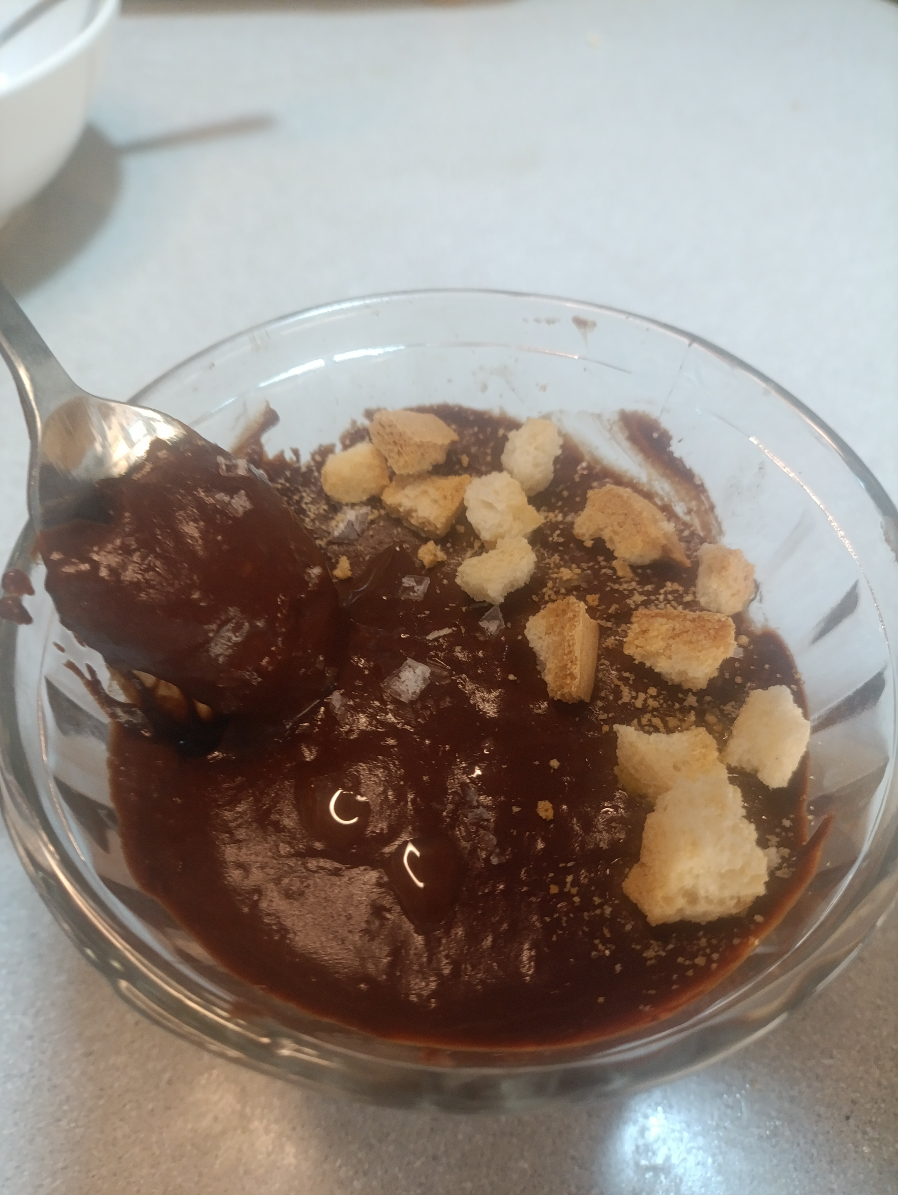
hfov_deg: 54.9
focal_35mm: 25
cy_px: 598
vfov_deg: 69.4
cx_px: 449
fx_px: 864
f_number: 1.7
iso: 500
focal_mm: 4.71
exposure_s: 1/25
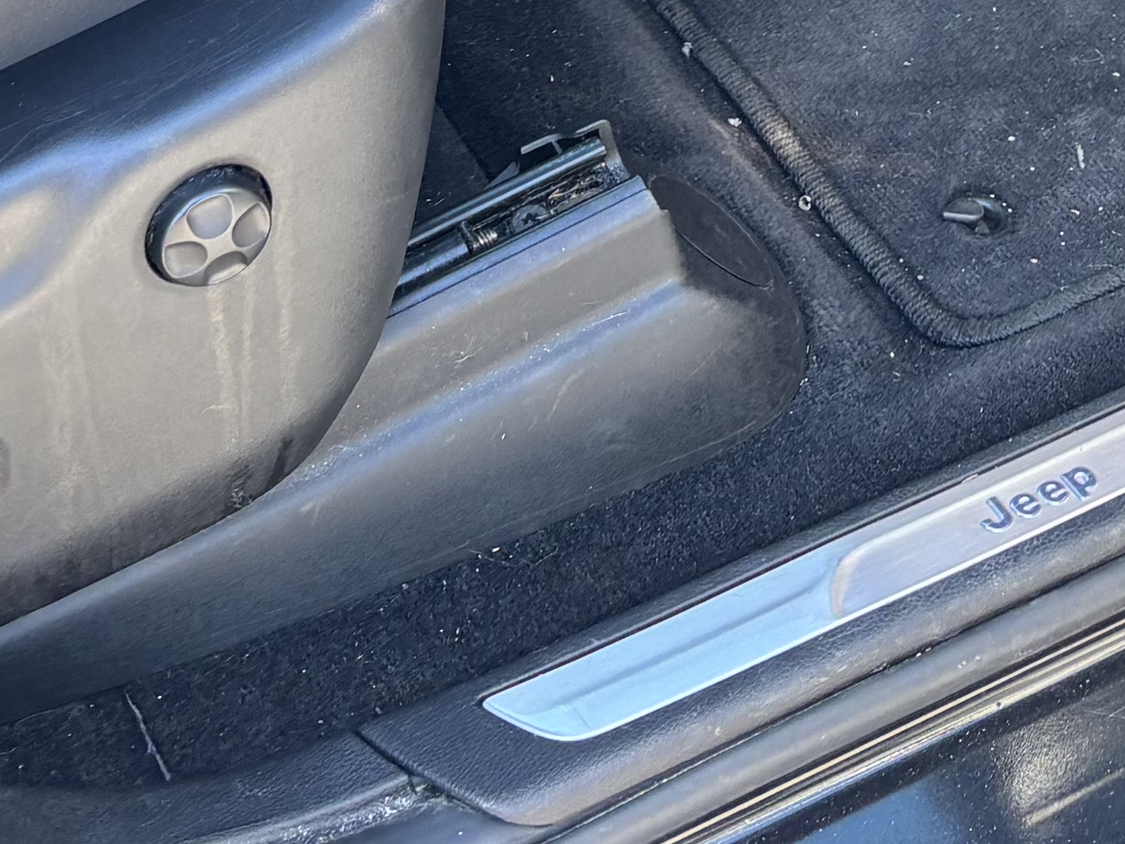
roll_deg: +0.7
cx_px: 616
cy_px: -624
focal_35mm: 96
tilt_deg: -28.3
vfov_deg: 13.9
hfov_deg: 20.4
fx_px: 3120
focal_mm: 5.96
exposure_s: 1/121
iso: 80
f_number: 1.6
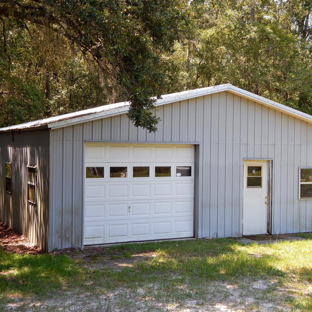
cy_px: 156
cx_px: 154
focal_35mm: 51
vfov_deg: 33.4
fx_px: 520
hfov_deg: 33.4
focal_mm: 7.7
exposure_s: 1/250
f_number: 3.6
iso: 125
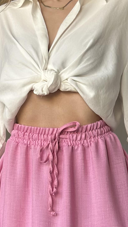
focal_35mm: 145
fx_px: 875
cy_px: 285
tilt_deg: -1.1
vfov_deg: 14.3
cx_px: 63
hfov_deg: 8.4
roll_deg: -0.7
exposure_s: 1/60
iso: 125
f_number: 1.78
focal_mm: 6.86
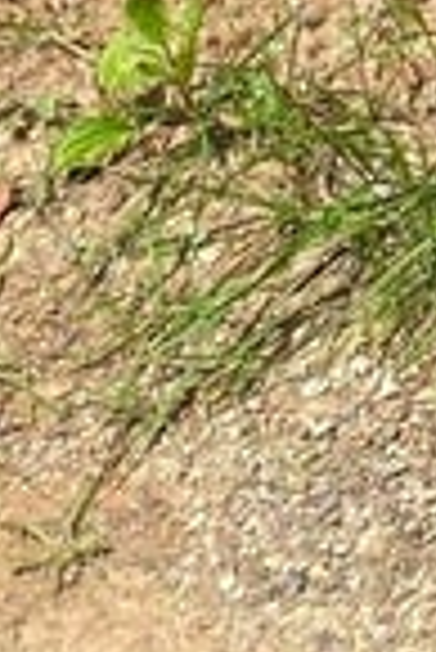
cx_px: 1146
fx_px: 3461
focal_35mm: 191
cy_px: -1412
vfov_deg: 8.6
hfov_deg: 6.7
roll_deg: +2.3
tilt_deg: -5.0
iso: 32
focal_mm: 4.25
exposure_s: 1/1103
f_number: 1.8
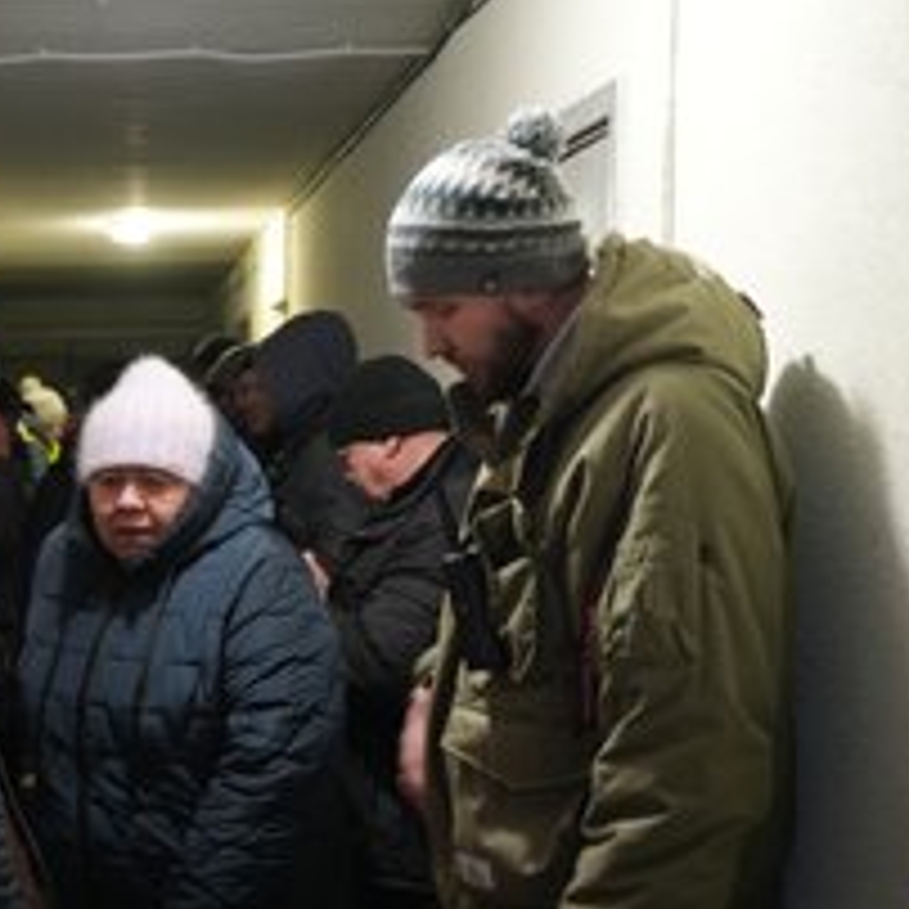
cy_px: 583
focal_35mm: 59
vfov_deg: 28.9
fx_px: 1753
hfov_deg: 27.7
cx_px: 40
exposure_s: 1/40
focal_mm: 35
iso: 1600
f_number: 2.8
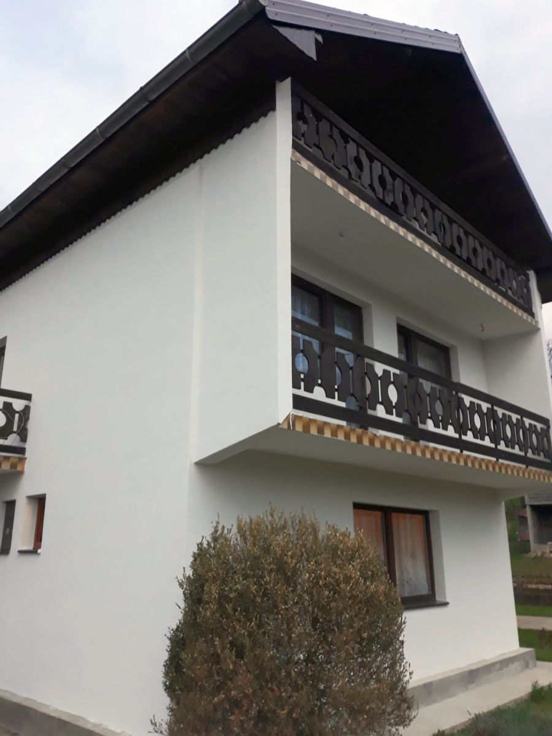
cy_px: 368
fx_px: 574
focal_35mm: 27
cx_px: 276
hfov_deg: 51.4
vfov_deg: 65.3
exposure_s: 1/50
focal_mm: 3.71
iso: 160
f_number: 1.7
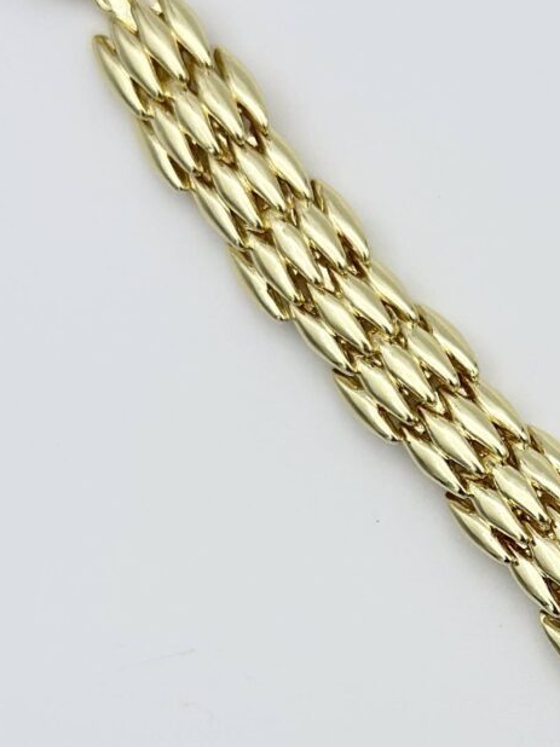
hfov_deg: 9.9
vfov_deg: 13.4
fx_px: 3130
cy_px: 807
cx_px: 818
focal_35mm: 145
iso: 100
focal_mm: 6.76
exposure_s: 1/1458
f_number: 1.78
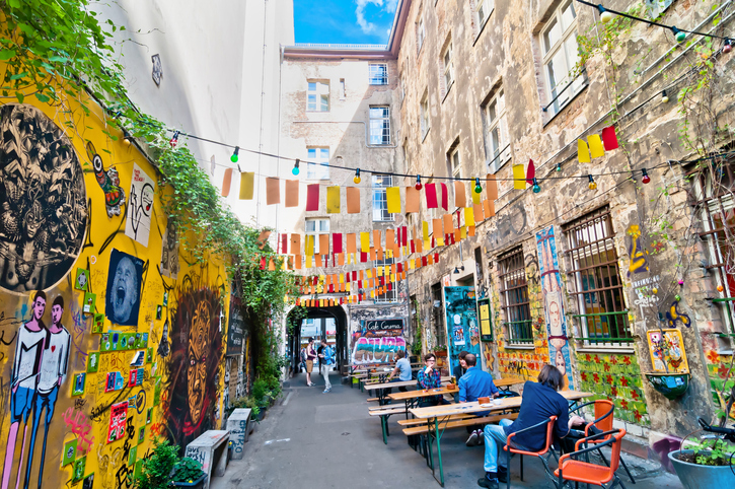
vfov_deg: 67.3
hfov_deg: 90.1
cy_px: 244
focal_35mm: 18
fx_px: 367
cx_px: 368
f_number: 13
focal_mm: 12
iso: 200
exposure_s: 1/40
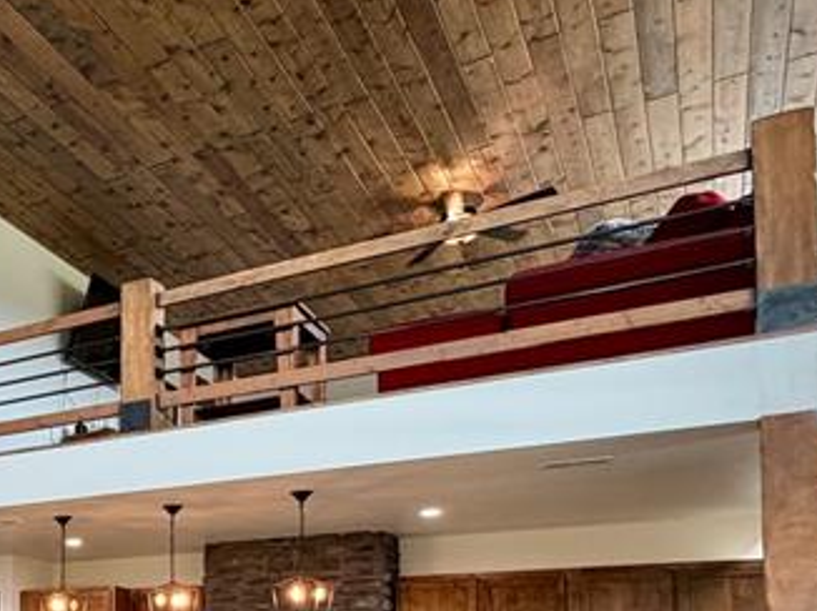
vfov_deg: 30.5
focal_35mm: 44
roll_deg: -1.8
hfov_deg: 33.8
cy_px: 614
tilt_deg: +3.4
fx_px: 1038
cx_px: -188
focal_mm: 2.22
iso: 160
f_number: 2.2
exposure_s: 1/120
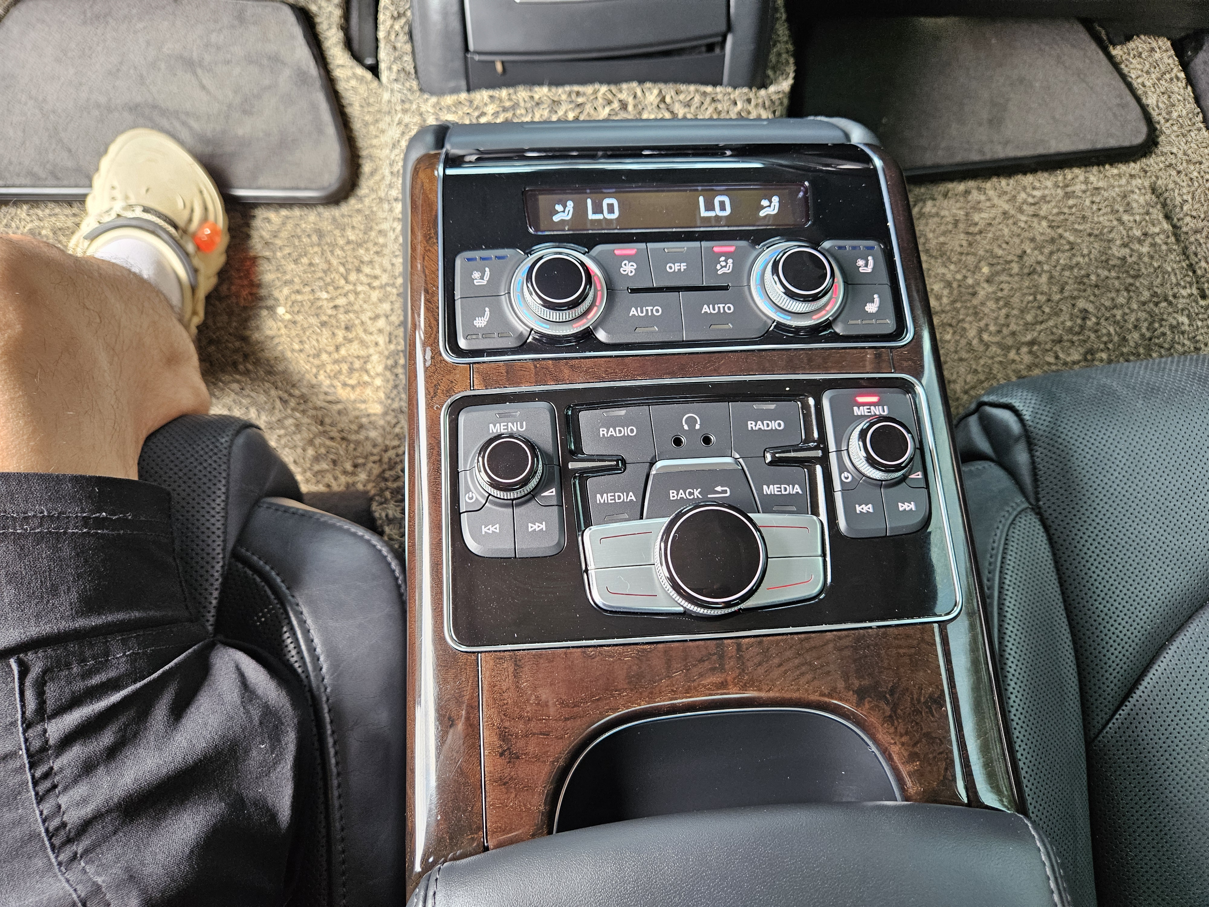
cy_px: 454
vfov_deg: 58.9
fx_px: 803
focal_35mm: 23
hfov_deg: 73.9
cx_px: 604
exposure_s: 1/120
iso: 320
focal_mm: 5.4
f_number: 1.8
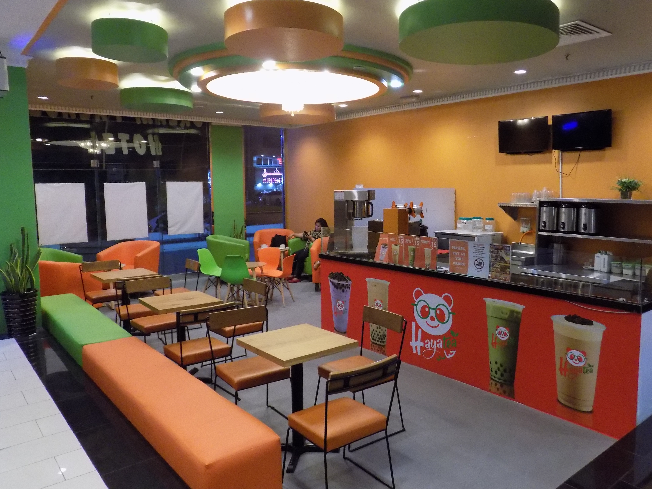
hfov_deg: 65.1
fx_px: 509
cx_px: 369
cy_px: 225
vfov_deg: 51.3
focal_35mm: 27
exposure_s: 1/20
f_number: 3.1
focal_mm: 4
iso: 400
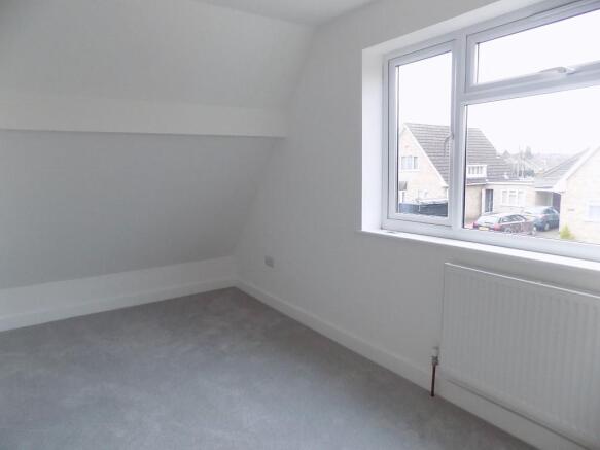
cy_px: 225
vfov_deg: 58.9
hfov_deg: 73.9
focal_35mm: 23
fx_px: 399
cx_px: 300
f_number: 3.1
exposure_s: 1/30
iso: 220
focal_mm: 4
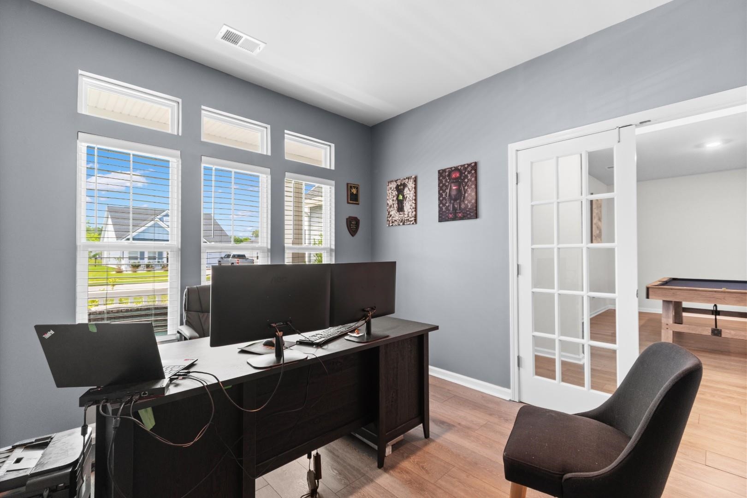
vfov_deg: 77.3
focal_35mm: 15
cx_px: 374
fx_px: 311
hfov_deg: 100.4
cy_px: 249
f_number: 4.5
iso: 100
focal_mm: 10
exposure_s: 1/4
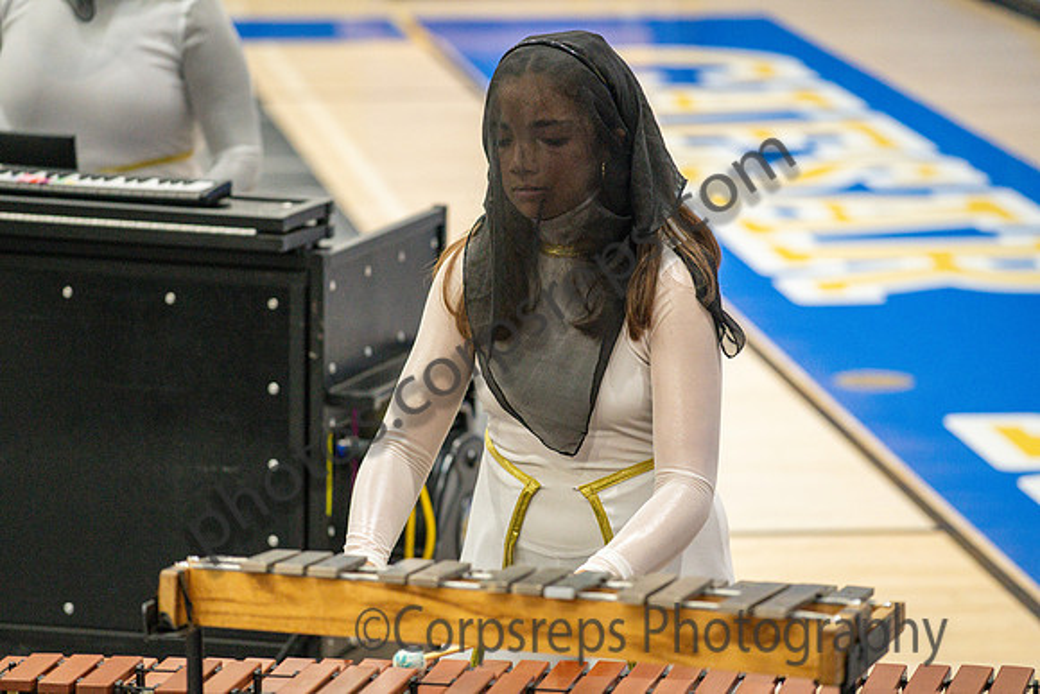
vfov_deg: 8.1
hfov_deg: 12.1
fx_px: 4912
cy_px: 347
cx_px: 520
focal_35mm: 170
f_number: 4
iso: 6400
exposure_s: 1/500
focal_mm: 170
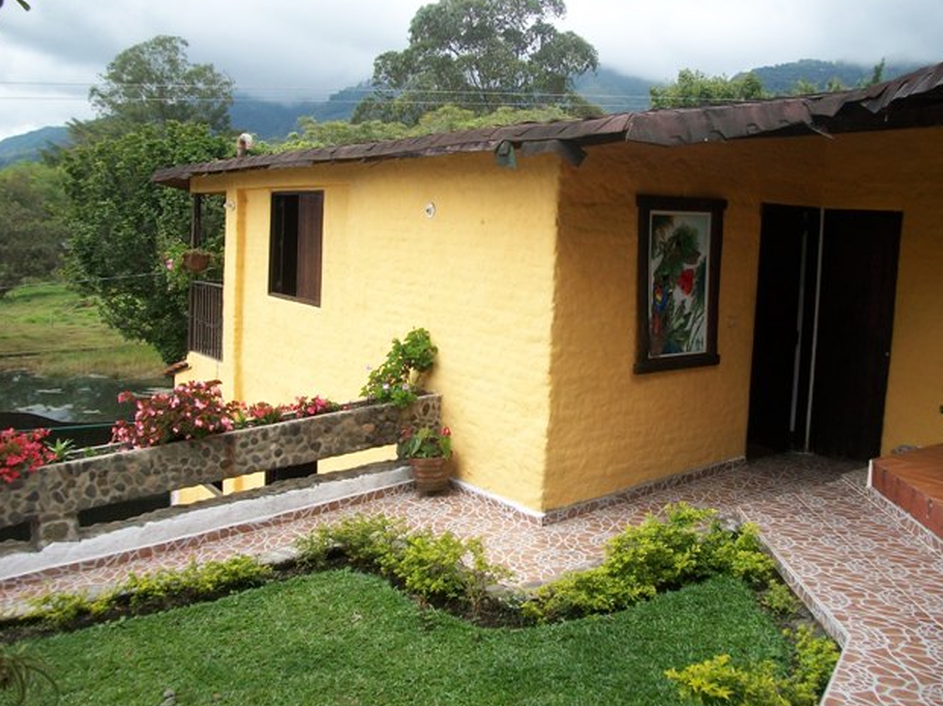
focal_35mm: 33
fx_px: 898
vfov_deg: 42.9
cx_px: 480
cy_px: 352
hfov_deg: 55.4
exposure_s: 1/500
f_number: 2.9
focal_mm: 5.7
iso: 80
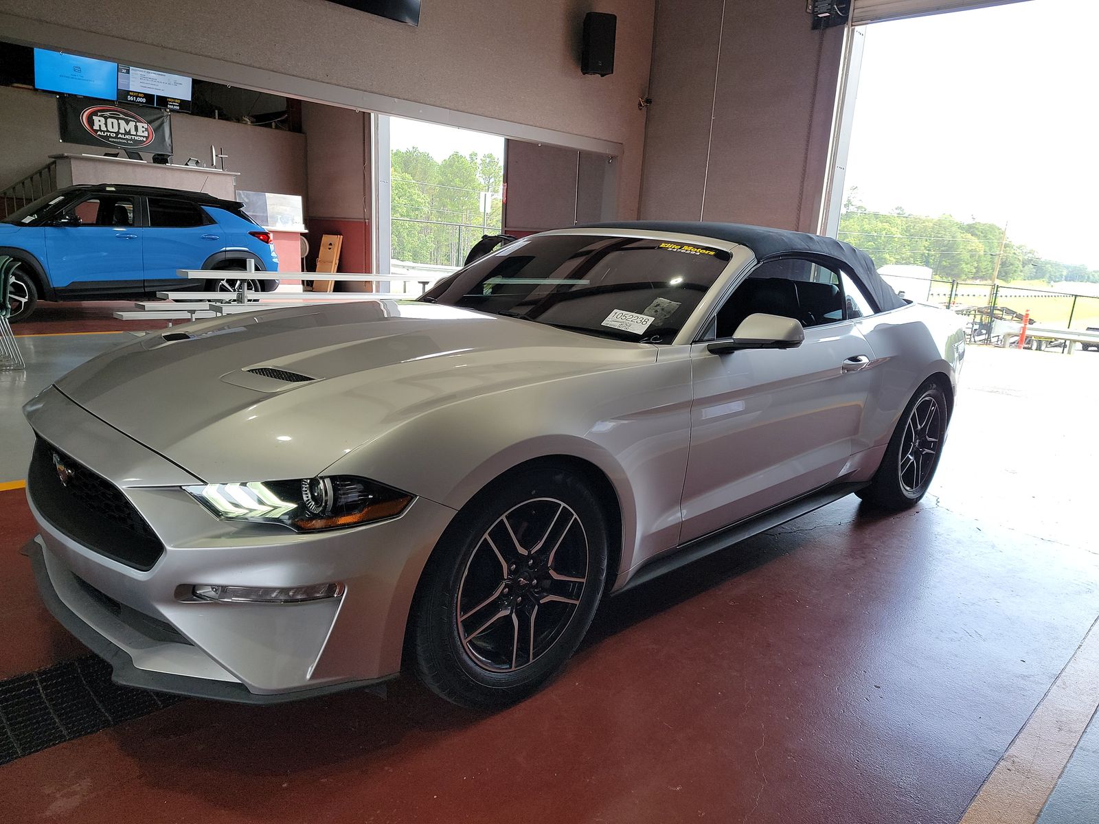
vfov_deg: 56.8
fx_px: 762
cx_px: 550
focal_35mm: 24
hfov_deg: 71.6
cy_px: 412
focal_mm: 6.7
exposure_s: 1/119
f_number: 1.8
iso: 86
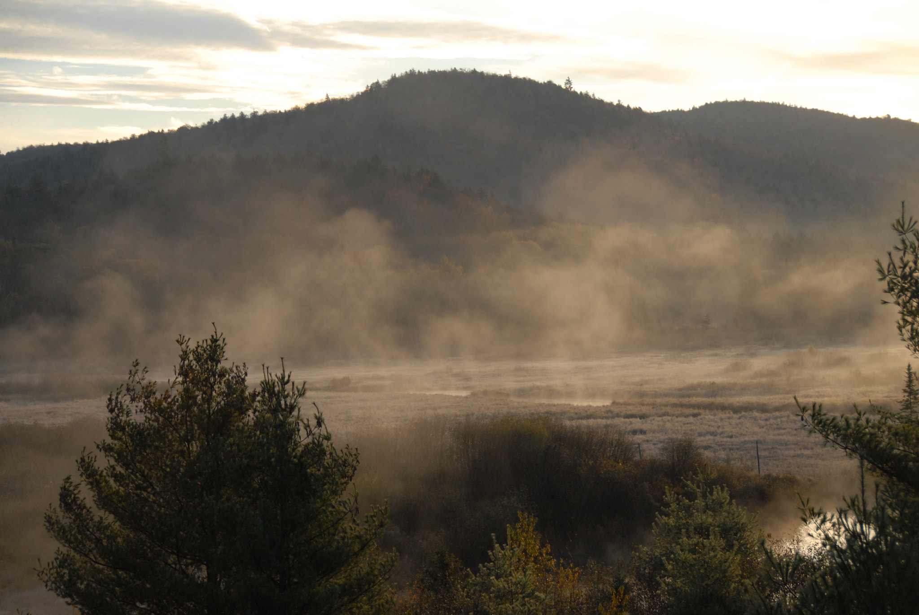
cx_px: 460
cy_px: 308
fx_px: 2492
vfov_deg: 14.1
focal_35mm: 98
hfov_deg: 20.9
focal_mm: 65
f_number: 5
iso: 400
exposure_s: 1/750
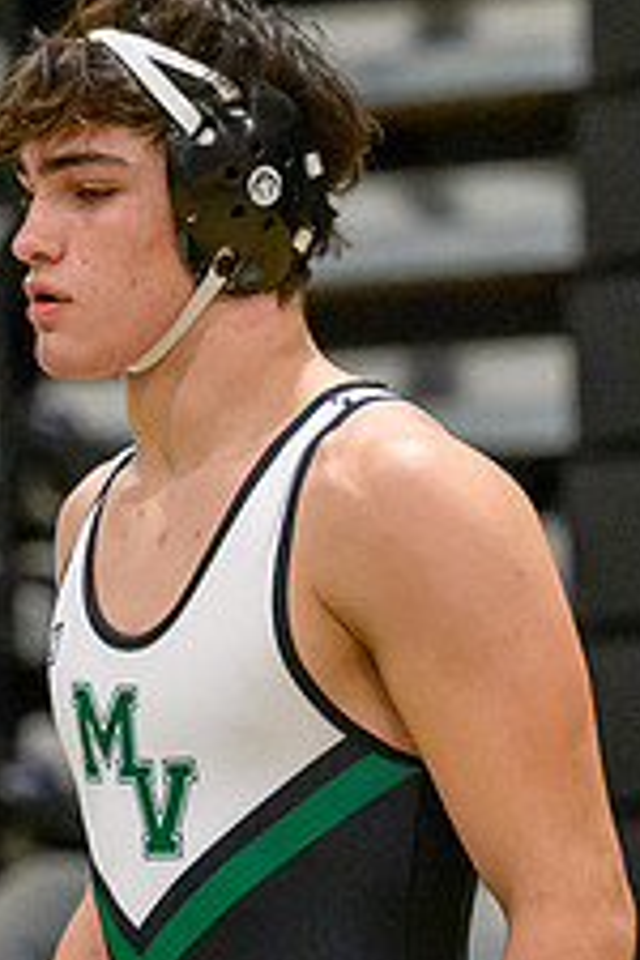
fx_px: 13199
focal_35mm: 495
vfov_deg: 4.2
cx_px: -103
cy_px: 883
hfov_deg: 2.8
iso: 11400
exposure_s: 1/800
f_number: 2.8
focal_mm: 135
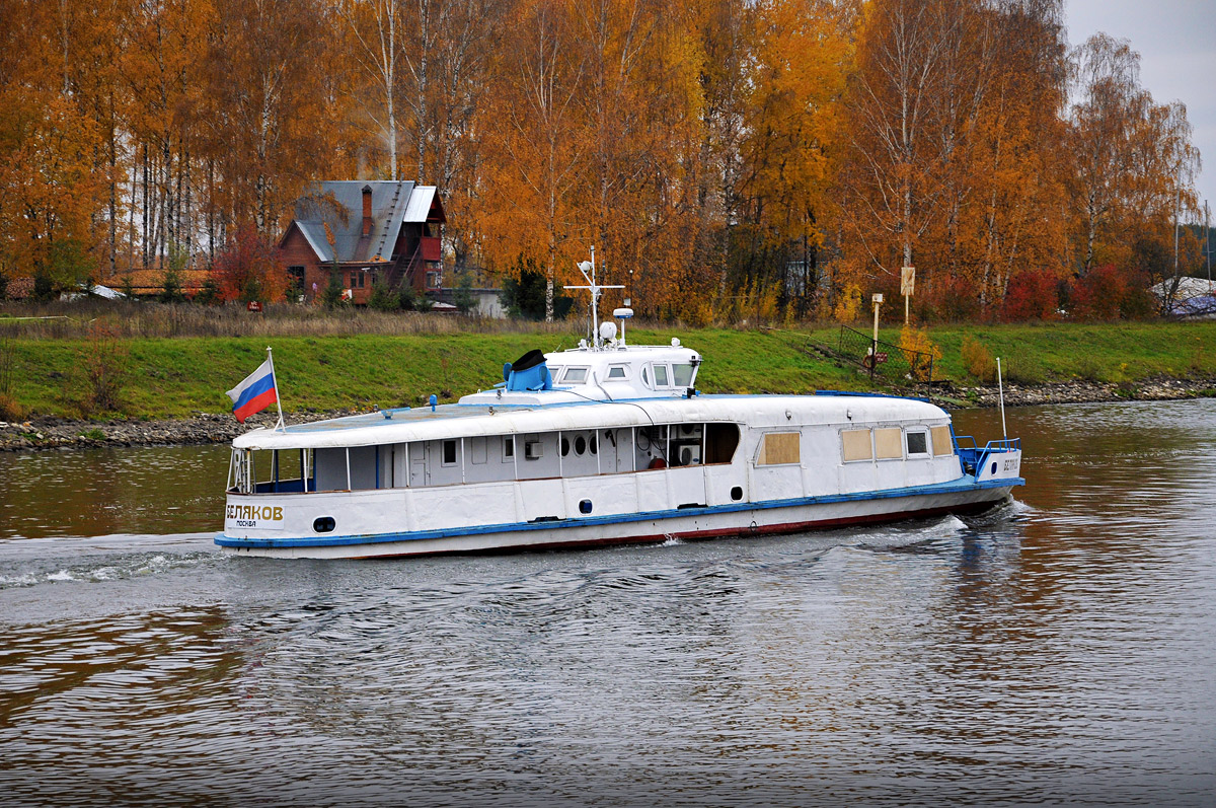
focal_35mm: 135
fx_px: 4554
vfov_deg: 10.1
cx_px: 608
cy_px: 404
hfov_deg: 15.2
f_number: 5.6
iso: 400
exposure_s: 1/200
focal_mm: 90
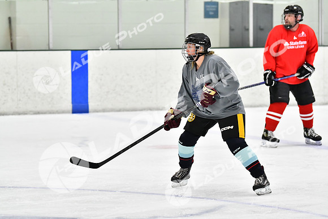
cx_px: 164
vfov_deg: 7.0
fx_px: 1777
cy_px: 110
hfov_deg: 10.5
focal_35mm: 195
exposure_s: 1/1250
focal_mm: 130
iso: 5000
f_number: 2.8
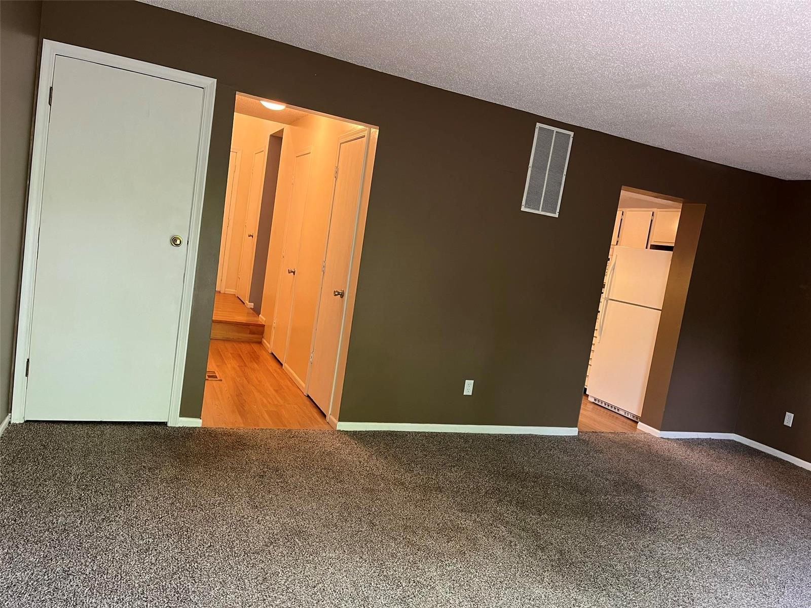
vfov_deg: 53.1
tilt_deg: -6.1
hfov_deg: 67.3
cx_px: 406
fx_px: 609
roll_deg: -9.8
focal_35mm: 26
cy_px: 304
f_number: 1.6
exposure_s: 1/60
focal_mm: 5.1
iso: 250
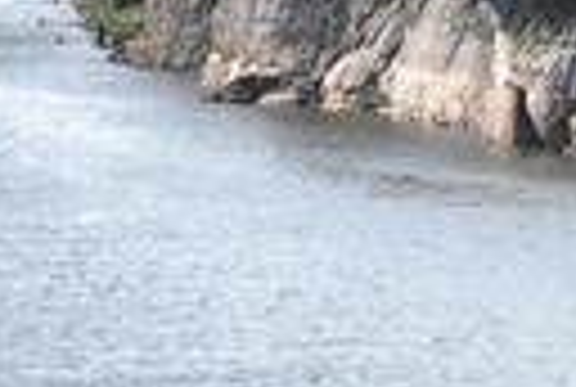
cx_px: 770
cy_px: 38
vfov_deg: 1.8
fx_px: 11996
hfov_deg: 2.7
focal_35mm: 748
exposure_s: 1/800
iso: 400
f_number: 5.3
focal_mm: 160
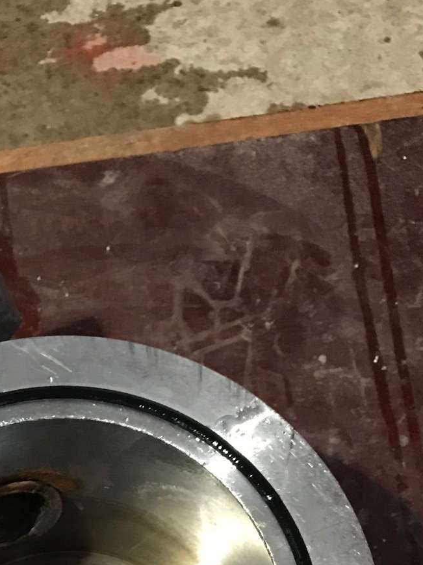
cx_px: 21
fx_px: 1059
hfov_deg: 21.9
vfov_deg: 27.0
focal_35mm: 65
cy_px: 644
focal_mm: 3.99
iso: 100
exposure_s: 1/13
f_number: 1.8
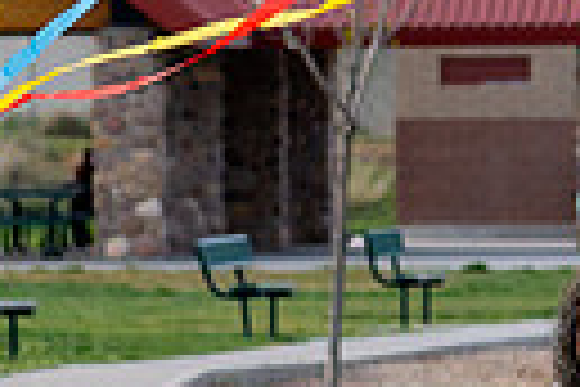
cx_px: 386
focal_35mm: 716
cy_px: 189
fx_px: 11535
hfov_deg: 2.9
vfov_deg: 1.9
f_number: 5
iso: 200
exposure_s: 1/800
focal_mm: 86
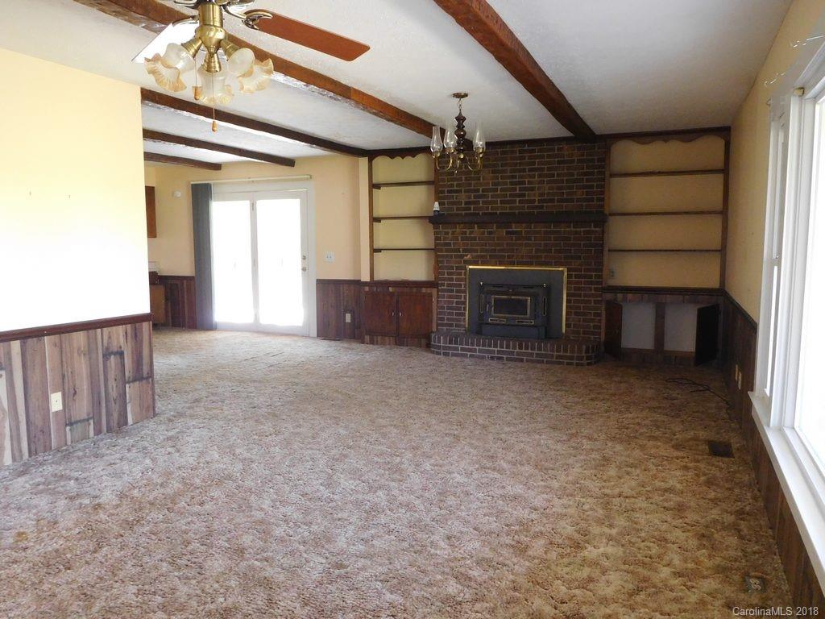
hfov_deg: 69.4
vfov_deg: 54.9
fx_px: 596
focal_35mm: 25
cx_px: 412
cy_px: 310
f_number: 3.4
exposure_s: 1/20
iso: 400
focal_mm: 4.5
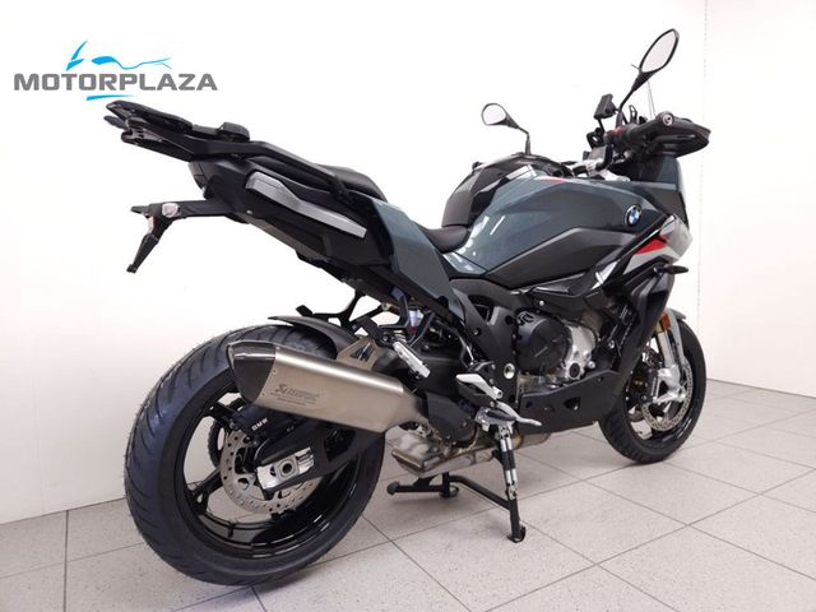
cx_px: 408
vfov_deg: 58.9
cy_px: 306
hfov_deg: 73.9
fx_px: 542
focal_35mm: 23
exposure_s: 1/45
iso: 160
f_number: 1.8
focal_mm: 5.4
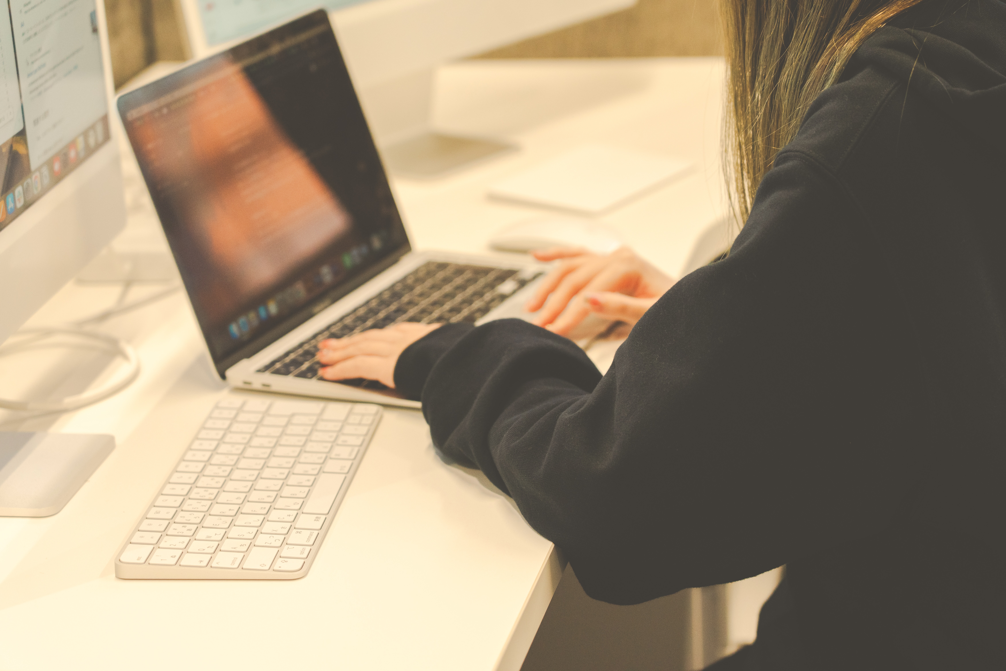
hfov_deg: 20.8
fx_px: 2738
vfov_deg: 14.0
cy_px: 336
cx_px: 503
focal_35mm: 98
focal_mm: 98
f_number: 4
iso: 1600
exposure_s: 1/200
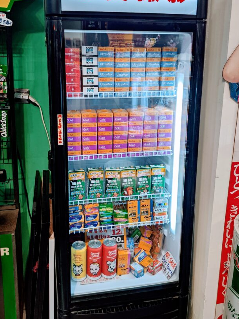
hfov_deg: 41.8
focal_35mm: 34
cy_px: 129
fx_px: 313
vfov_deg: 53.6
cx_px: 122
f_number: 1.8
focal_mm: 4.44
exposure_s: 1/120
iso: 71
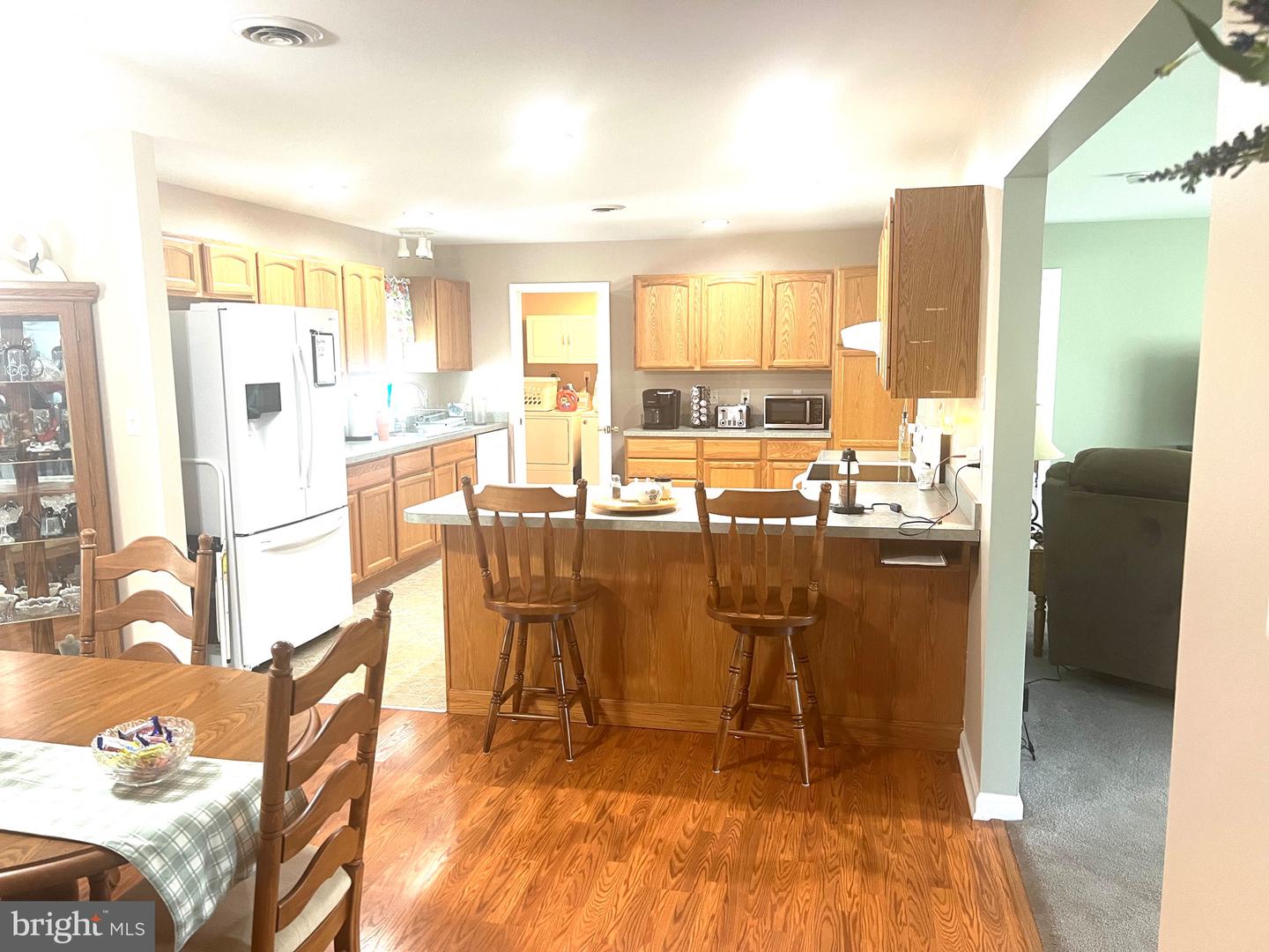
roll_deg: +0.9
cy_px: 476
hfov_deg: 67.3
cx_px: 634
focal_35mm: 26
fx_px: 953
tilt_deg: -6.9
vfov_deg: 53.1
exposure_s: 1/60
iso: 160
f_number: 1.5
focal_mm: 5.7
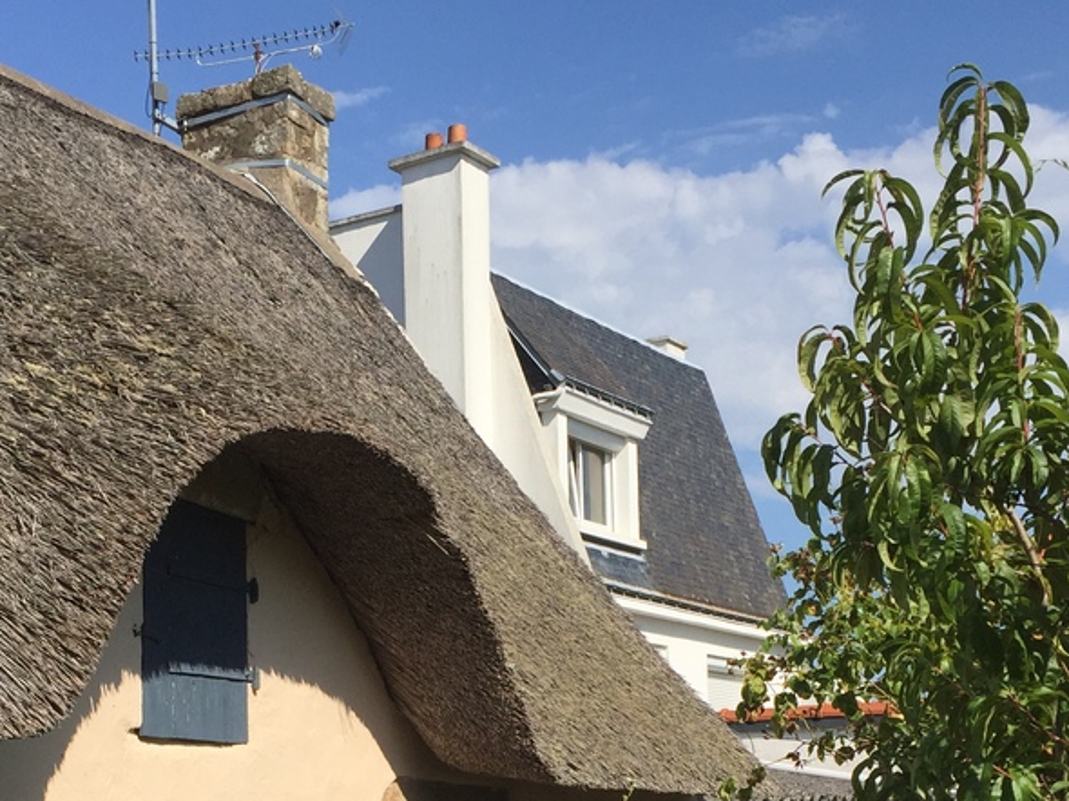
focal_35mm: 59
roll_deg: +0.6
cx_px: 411
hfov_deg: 32.6
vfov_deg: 23.7
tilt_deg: +1.2
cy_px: 814
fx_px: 1821
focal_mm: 4.15
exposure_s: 1/3049
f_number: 2.2
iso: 32
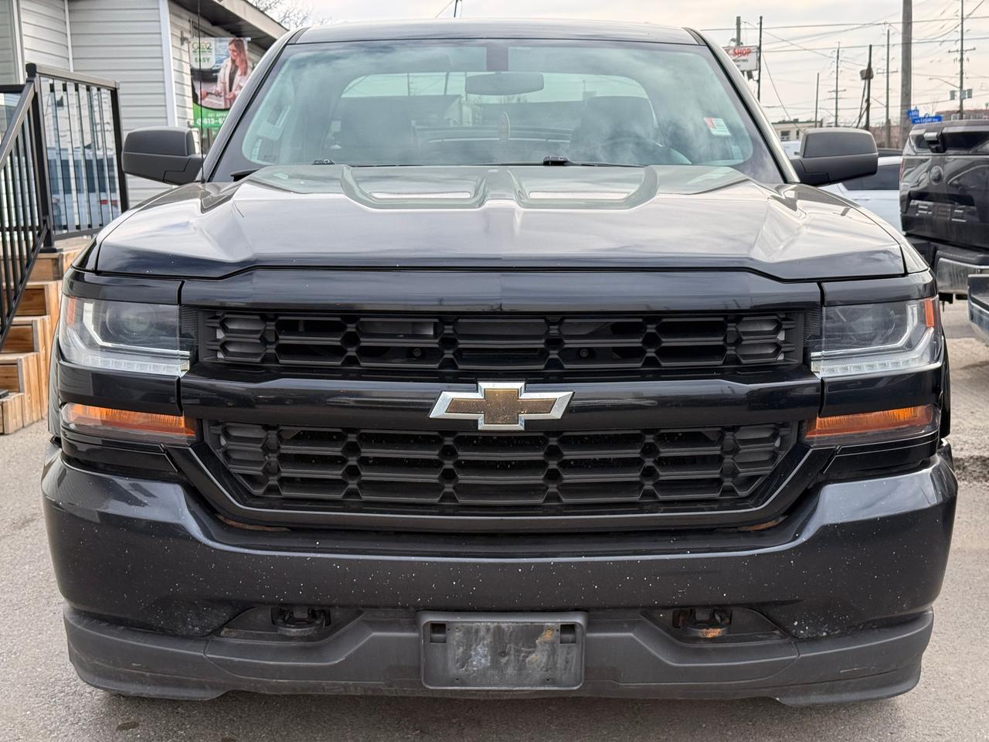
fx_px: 1371
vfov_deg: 30.3
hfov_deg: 39.7
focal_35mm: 48
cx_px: 494
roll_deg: +1.4
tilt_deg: -8.8
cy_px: 371
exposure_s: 1/1883
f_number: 1.78
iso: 100
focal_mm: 6.76
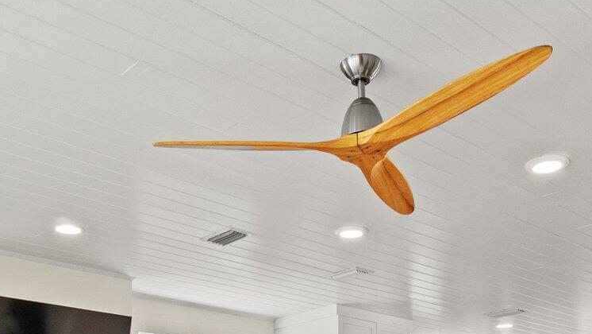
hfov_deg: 43.3
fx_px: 745
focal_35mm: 47
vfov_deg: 21.8
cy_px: 474
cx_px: 260
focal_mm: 11
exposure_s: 1/1.67
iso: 400
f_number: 8
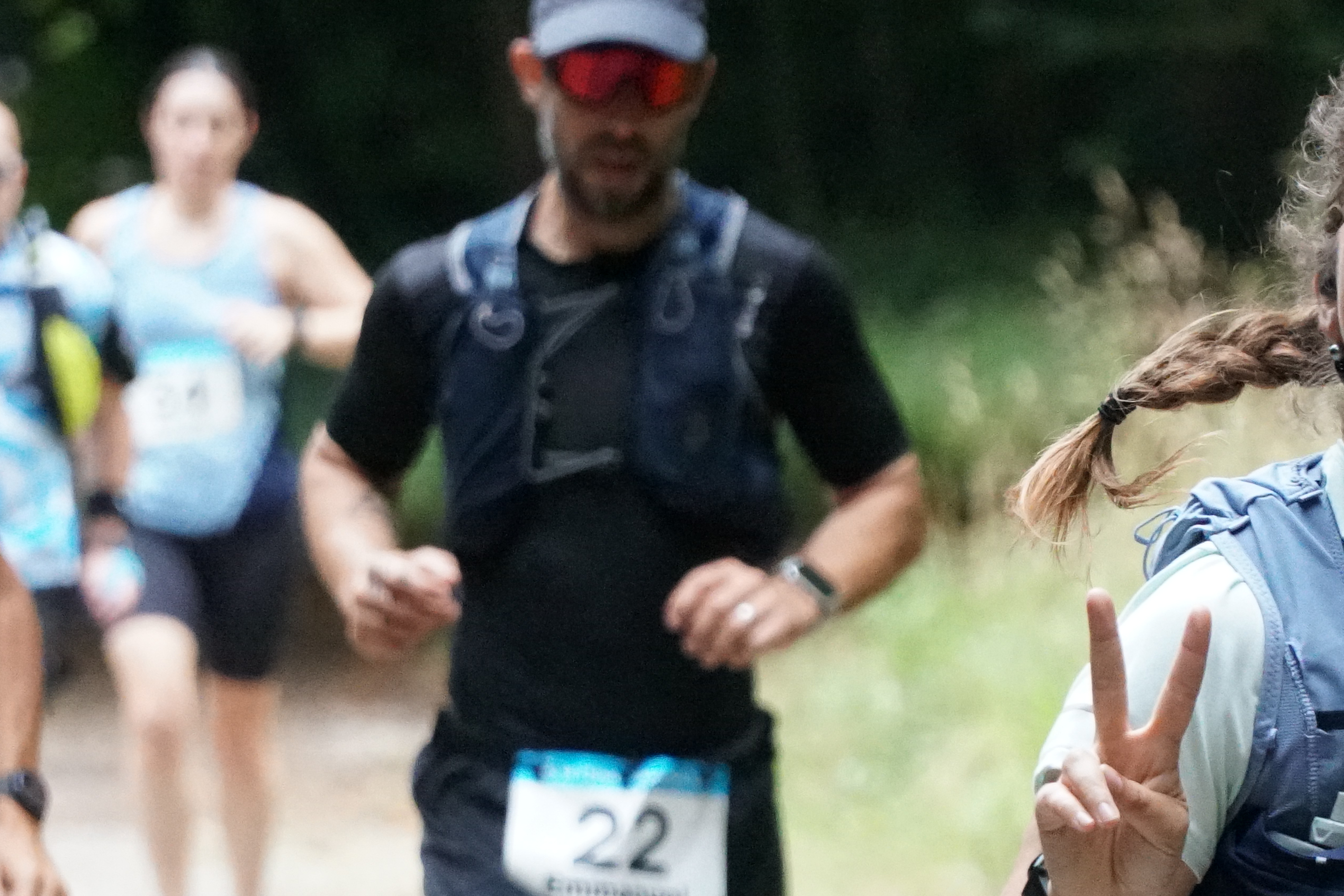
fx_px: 13895
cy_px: 725
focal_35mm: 372
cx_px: 762
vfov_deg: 3.7
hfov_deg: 5.5
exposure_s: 1/2000
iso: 6400
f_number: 4
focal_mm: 105
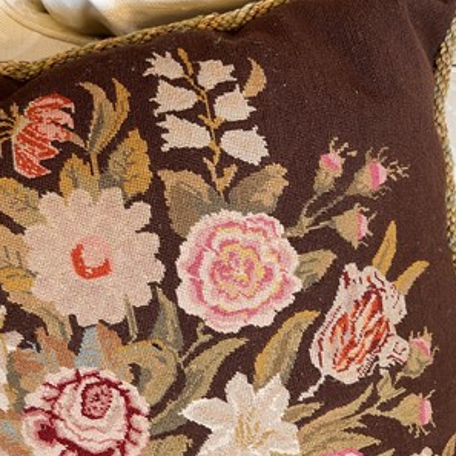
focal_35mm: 31
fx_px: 462
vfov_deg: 52.5
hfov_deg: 52.5
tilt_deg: -74.6
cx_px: 230
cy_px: 229
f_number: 1.6
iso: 100
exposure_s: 1/50
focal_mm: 5.1
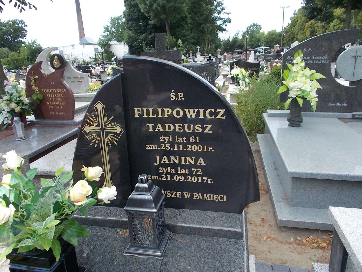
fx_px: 272
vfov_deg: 53.1
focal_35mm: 26
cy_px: 136
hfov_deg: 67.3
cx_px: 181
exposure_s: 1/250
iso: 80
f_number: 3.2
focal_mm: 4.6
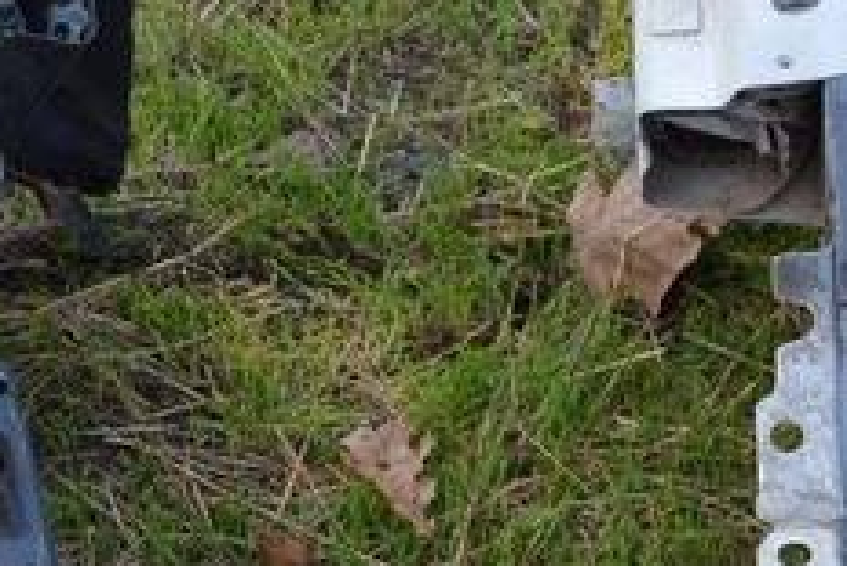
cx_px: -234
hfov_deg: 16.3
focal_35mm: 119
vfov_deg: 11.5
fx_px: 2801
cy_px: 301
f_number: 5.6
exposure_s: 1/125
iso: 320
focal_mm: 18
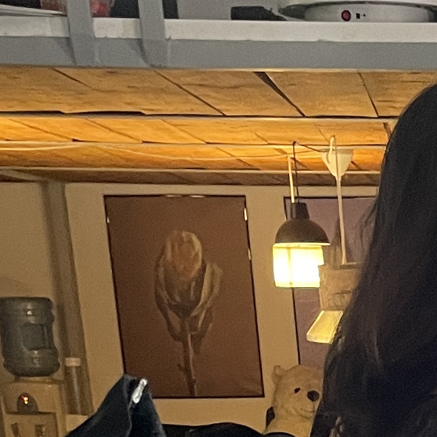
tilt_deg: -18.1
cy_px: 912
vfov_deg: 11.9
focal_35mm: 128
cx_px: 753
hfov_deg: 12.6
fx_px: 1828
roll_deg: +1.3
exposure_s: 1/50
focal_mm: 4.2
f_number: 1.6
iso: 250
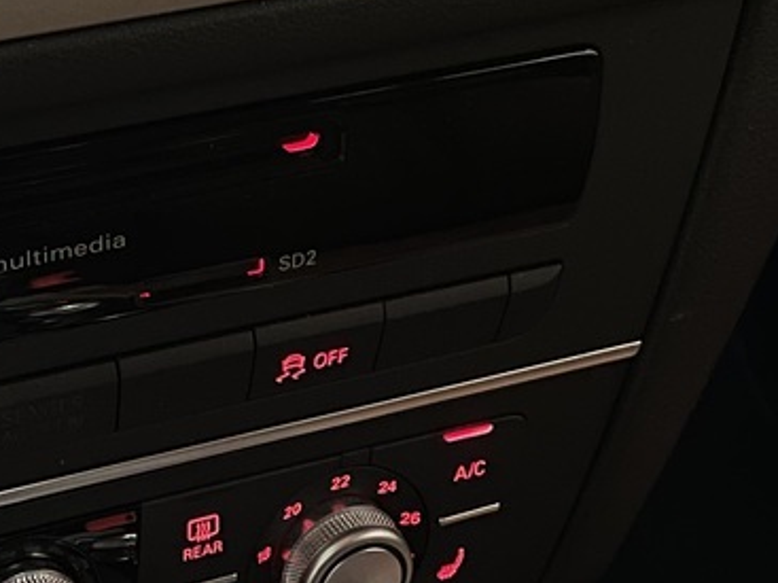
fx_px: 2292
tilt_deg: -25.6
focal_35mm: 102
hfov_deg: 18.8
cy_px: -102
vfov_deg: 14.1
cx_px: 2
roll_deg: -1.3
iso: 1000
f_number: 1.6
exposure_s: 1/33
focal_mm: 4.2
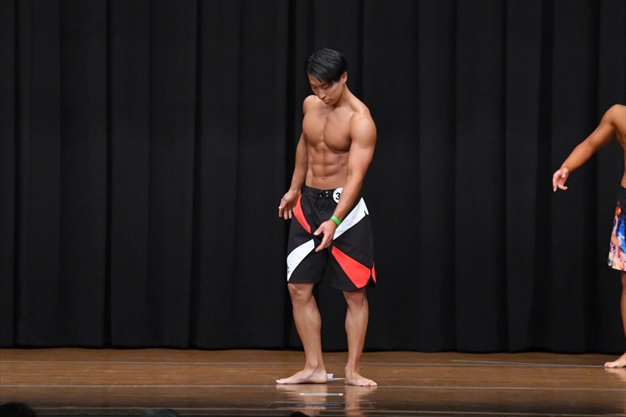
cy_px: 208
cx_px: 313
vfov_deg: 6.1
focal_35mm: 225
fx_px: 3911
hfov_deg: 9.2
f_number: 5.6
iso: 8000
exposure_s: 1/400
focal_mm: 150
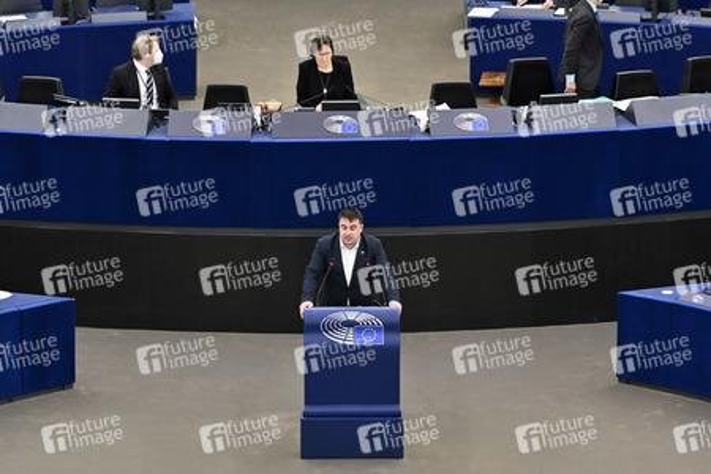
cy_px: 237
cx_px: 356
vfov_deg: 11.2
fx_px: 2409
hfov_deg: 16.8
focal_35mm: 122
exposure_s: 1/320
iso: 1000
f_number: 2.8
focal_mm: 122
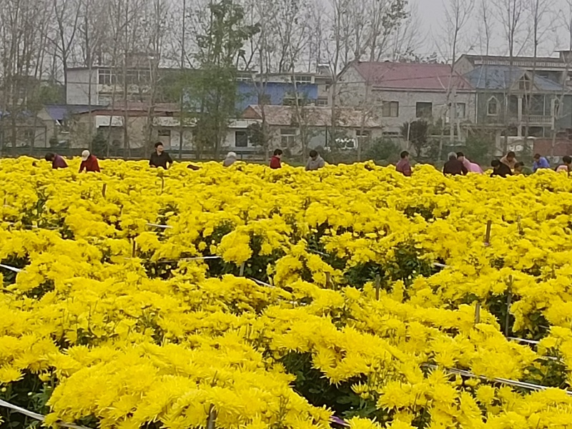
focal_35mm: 126
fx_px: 2082
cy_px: 214
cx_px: 286
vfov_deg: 11.8
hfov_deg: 15.6
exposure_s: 1/217
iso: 100
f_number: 1.8
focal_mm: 3.96
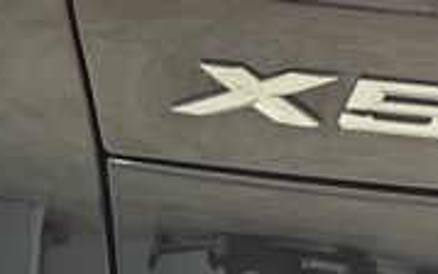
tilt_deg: -24.4
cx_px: 357
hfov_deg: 22.4
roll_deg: +2.5
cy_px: -117
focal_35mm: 91
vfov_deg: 13.6
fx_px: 1087
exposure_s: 1/50
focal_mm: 6.76
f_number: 1.78
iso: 400
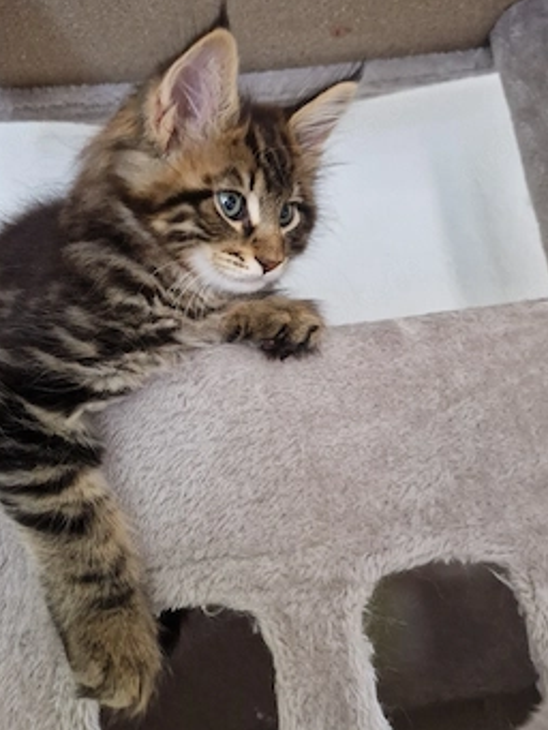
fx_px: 570
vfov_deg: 65.1
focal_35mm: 27
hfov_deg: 51.3
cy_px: 325
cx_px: 240
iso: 640
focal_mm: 5.4
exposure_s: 1/25
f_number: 1.8
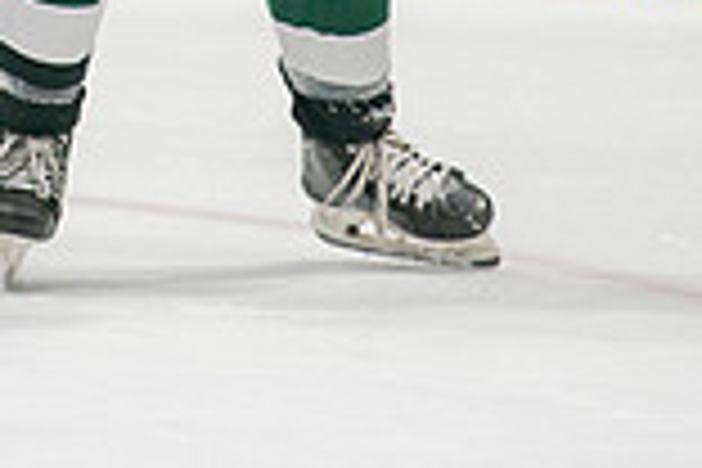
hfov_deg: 2.2
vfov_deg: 1.5
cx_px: 12
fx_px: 18348
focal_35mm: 941
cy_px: -434
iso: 1000
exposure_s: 1/640
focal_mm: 200
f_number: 3.2
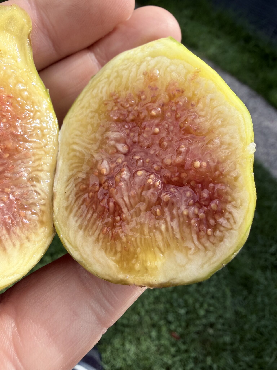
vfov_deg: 71.6
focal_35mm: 24
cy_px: 185
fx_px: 256
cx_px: 138
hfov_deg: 56.8
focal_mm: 2.22
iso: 40
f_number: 2.2
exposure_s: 1/507
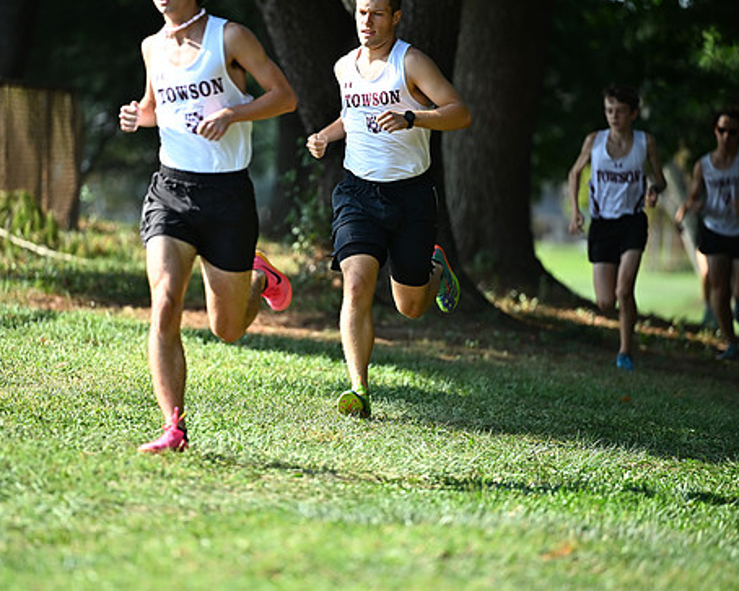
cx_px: 308
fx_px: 5248
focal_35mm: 240
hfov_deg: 8.1
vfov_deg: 6.4
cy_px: 286
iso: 640
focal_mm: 200
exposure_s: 1/2500
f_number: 2.8
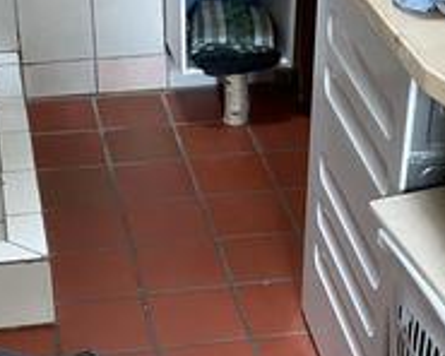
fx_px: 1212
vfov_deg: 16.4
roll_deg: +0.3
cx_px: 204
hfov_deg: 20.8
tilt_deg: -36.0
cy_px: 346
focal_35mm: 92
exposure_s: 1/60
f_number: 1.8
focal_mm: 3
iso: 100
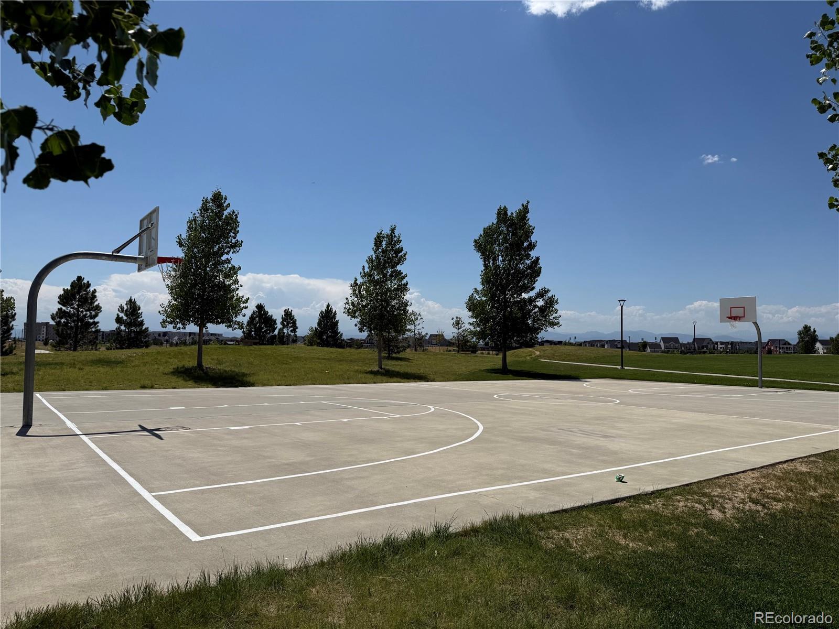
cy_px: 314
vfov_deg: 56.8
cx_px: 420
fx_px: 582
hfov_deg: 71.6
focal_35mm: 24
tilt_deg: +3.5
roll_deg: -0.5
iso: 80
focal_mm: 6.76
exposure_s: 1/11905
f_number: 1.78
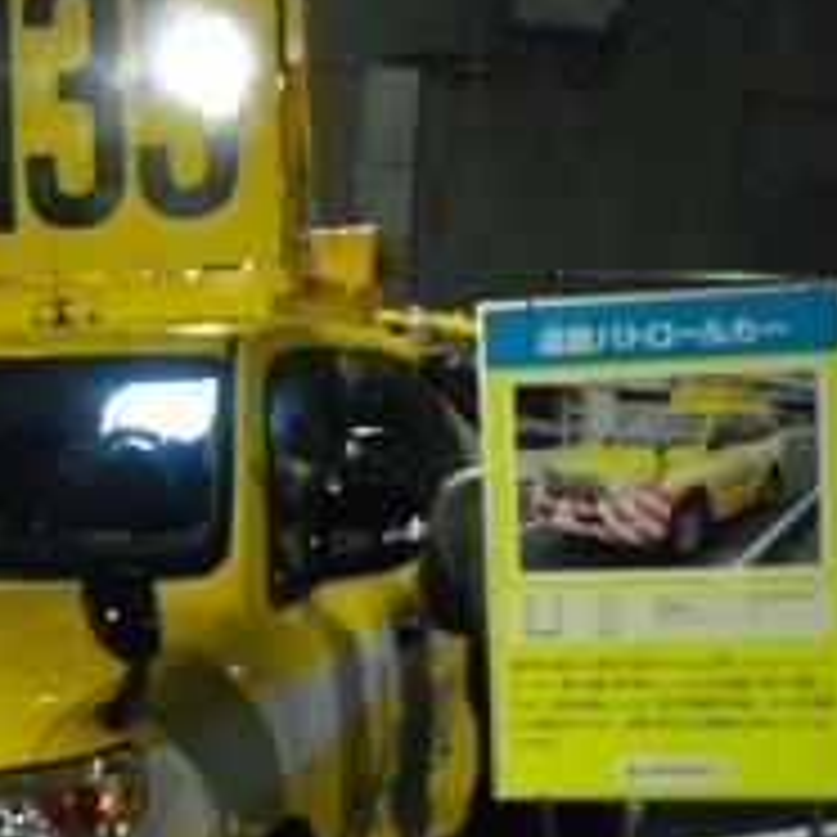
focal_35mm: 68
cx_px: 22
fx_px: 1860
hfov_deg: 24.3
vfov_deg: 25.2
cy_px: 594
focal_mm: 5.7
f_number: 2.9
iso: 800
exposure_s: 1/20
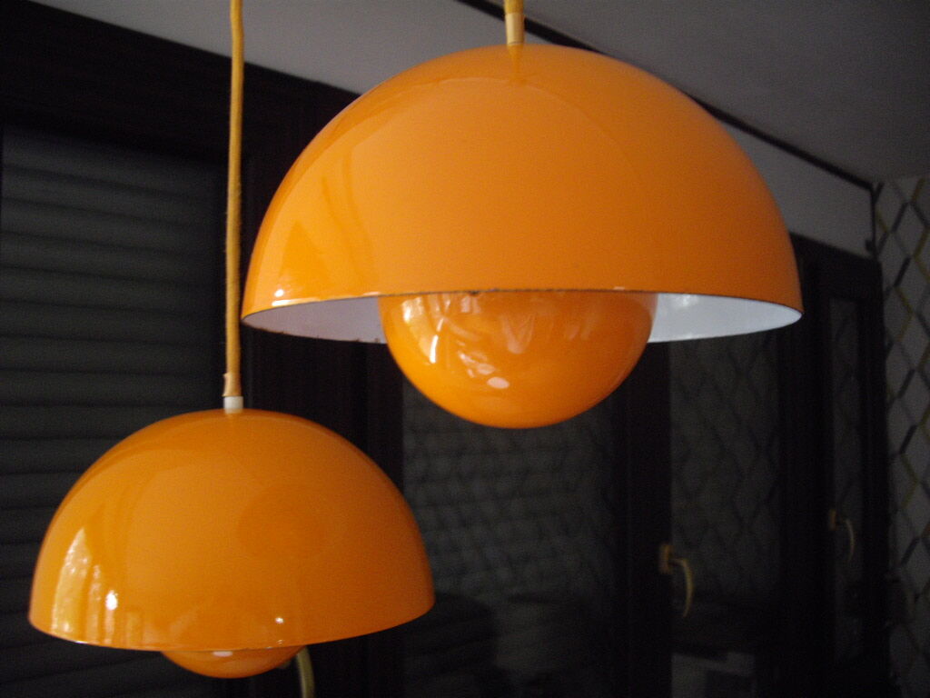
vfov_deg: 37.7
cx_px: 465
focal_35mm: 38
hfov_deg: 49.0
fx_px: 1021
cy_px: 349
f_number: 2.8
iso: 400
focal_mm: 7.9
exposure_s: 1/13
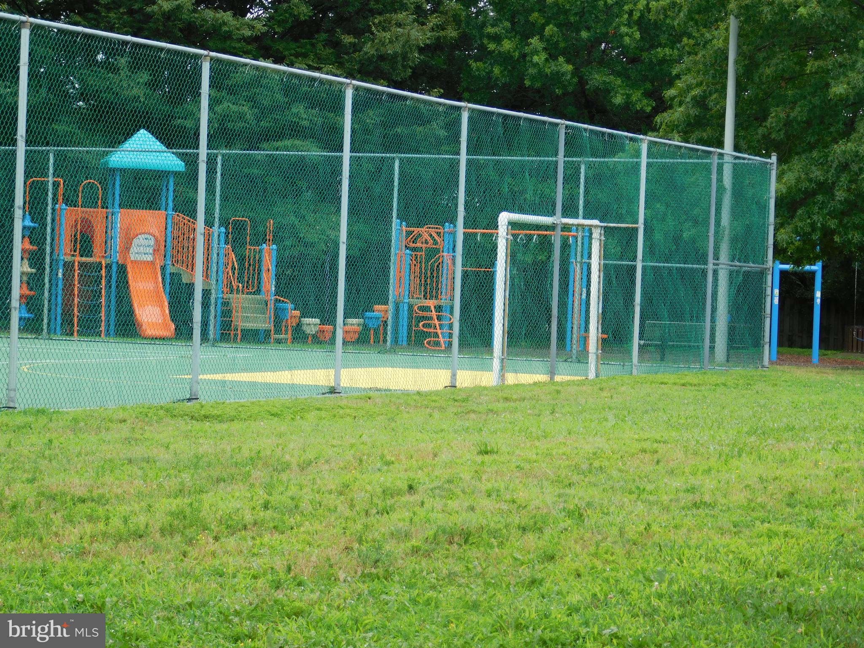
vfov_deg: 12.9
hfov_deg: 17.1
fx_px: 2870
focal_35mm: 115
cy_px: 324
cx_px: 432
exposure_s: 1/200
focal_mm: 20.3
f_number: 4.8
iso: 125
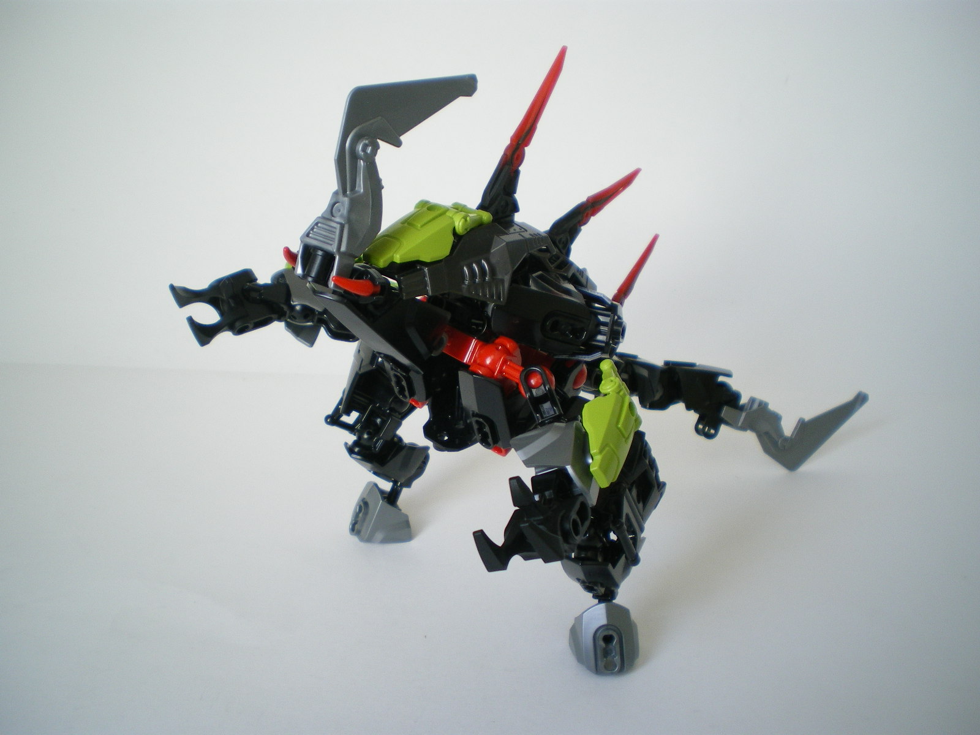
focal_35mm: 36
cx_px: 490
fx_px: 1019
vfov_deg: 39.7
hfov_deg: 51.4
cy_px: 368
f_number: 3.1
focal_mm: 6.3
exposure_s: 1/50
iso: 125
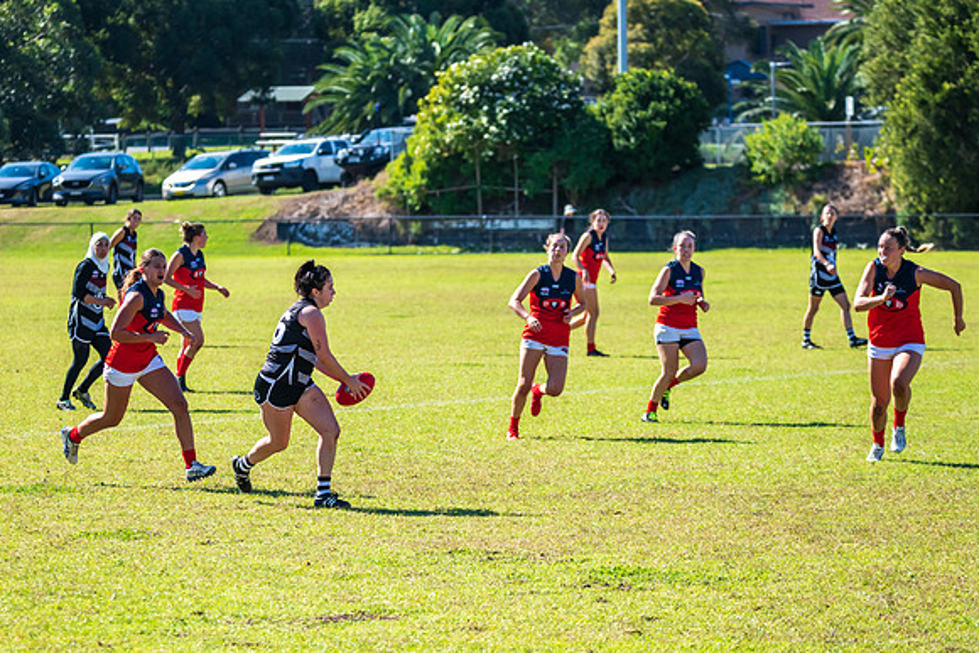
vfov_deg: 7.4
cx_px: 412
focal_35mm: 185
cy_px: 378
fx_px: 5042
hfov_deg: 11.1
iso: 800
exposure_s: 1/2000
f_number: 6.3
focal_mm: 160
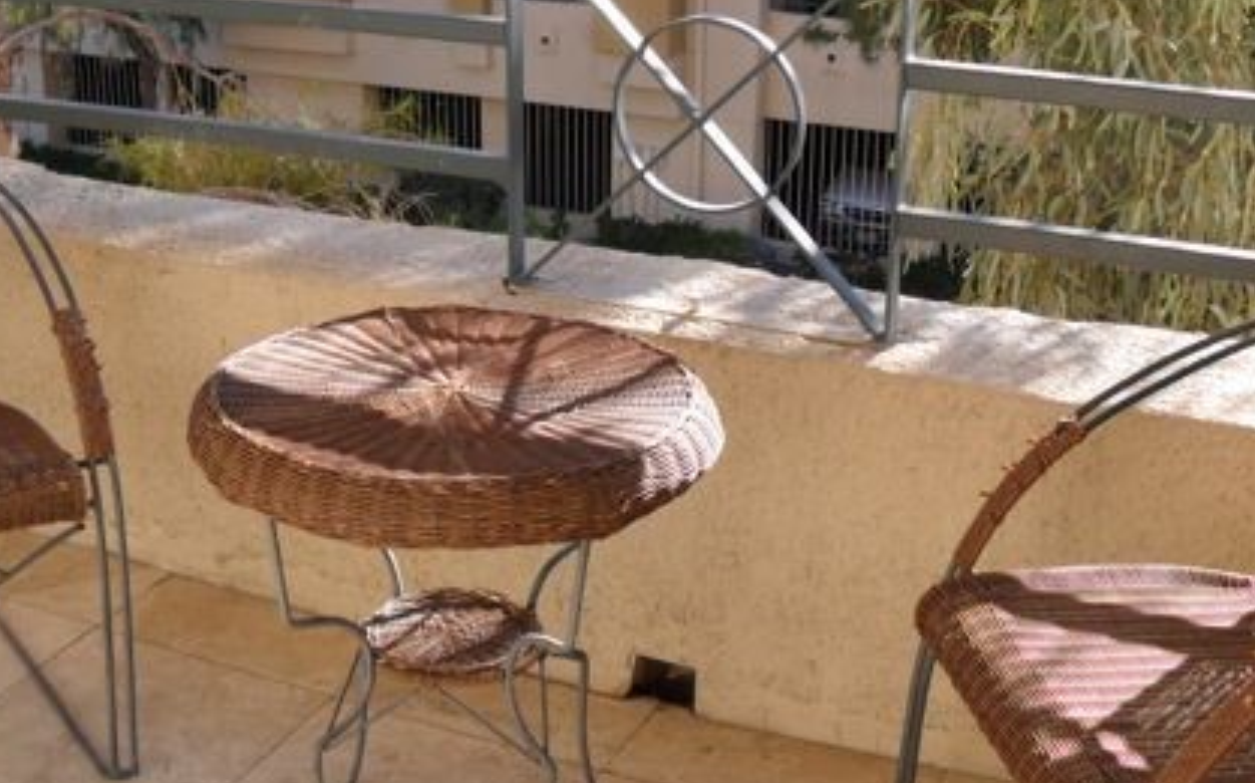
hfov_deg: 35.3
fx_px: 1948
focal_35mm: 57
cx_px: 394
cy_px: 370
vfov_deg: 22.7
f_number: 3
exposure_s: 1/350
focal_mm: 6.3
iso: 80
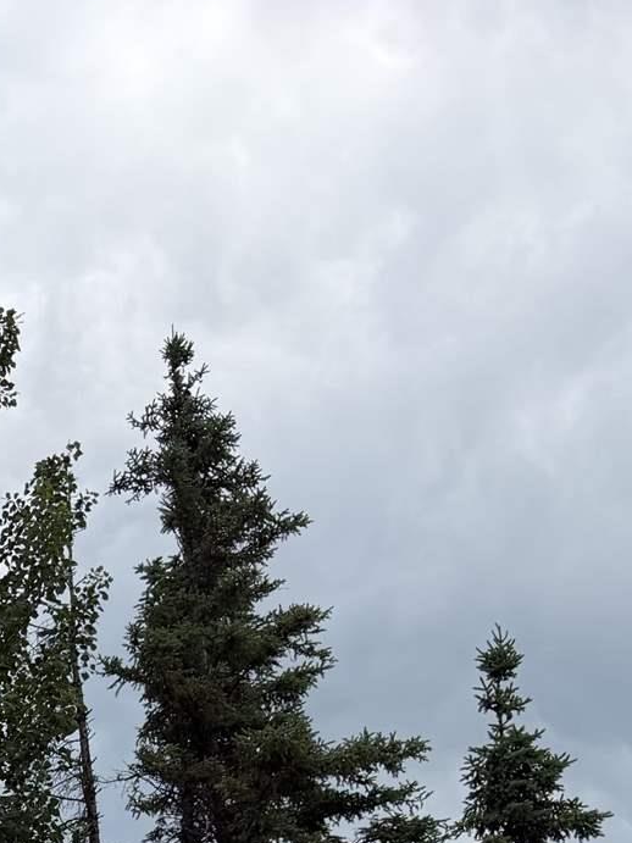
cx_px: -325
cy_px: 1210
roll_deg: +2.2
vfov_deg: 21.2
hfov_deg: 16.7
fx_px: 1948
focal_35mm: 80
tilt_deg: +13.9
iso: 100
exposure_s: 1/3953
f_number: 1.78
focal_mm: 6.76
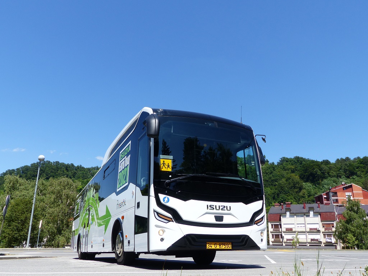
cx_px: 184
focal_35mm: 29
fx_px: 308
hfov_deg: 61.7
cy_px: 138
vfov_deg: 48.2
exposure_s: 1/640
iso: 100
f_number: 4
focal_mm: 5.3
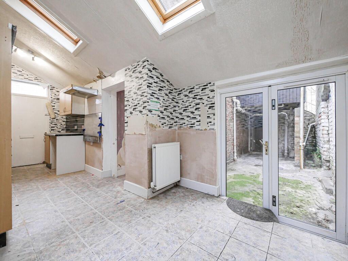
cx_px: 174
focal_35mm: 14
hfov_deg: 102.1
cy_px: 130
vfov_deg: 85.7
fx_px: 141
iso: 2000
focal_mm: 7
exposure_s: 1/60
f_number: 4
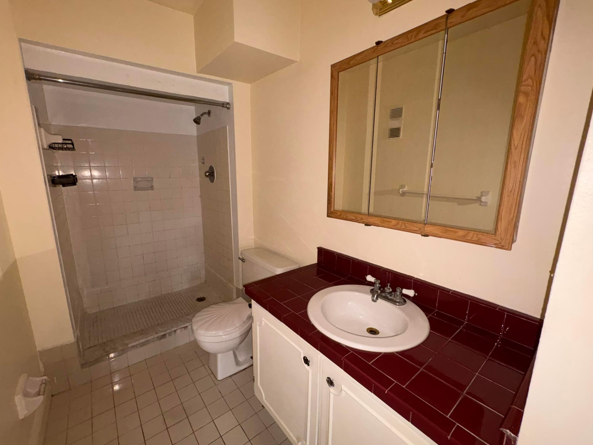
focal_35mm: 15
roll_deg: -0.3
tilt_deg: -11.7
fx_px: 257
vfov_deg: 81.7
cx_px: 279
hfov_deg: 98.1
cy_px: 221
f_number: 2.2
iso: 160
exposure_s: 1/40
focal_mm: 2.22
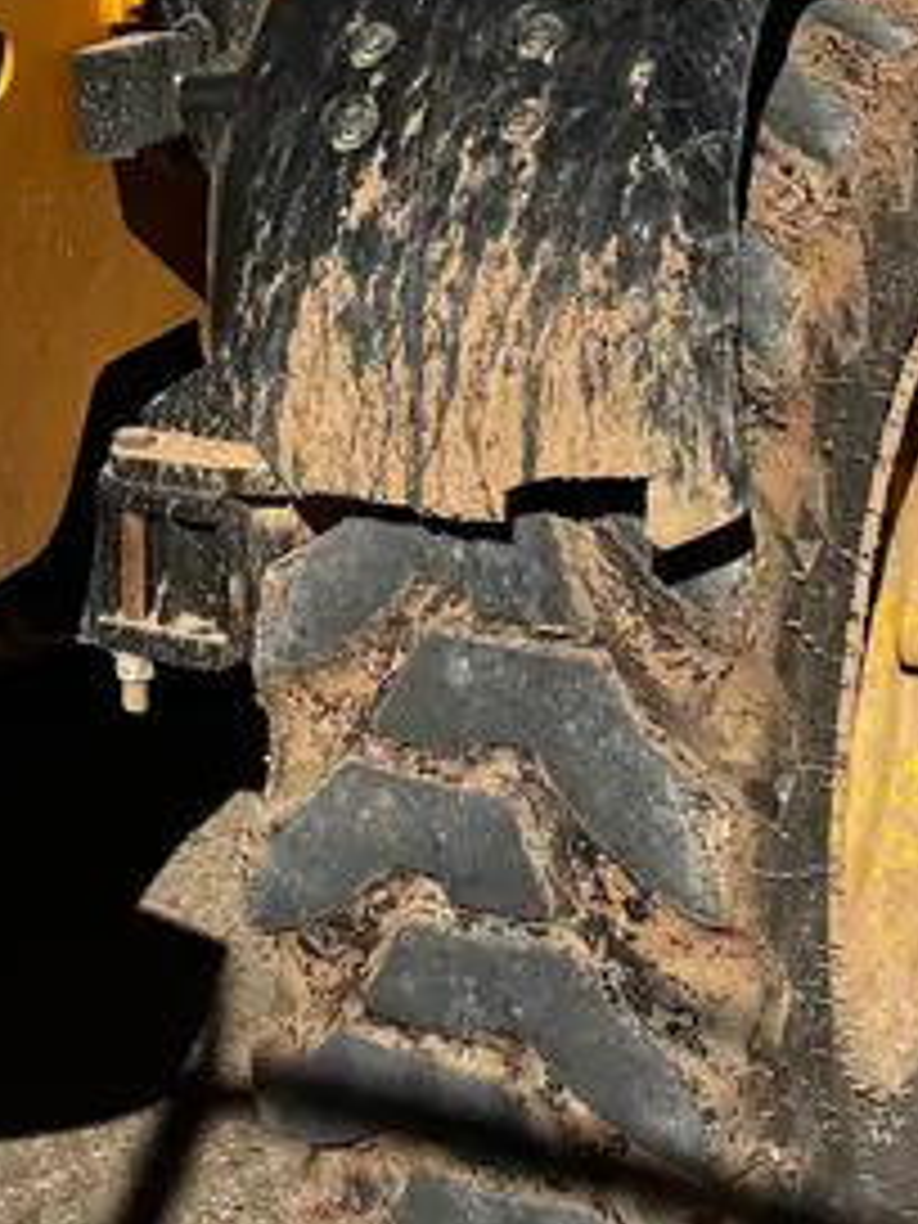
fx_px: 2475
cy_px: -146
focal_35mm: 70
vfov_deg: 25.6
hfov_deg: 20.8
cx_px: 176
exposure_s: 1/4651
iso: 50
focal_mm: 5.1
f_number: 1.6
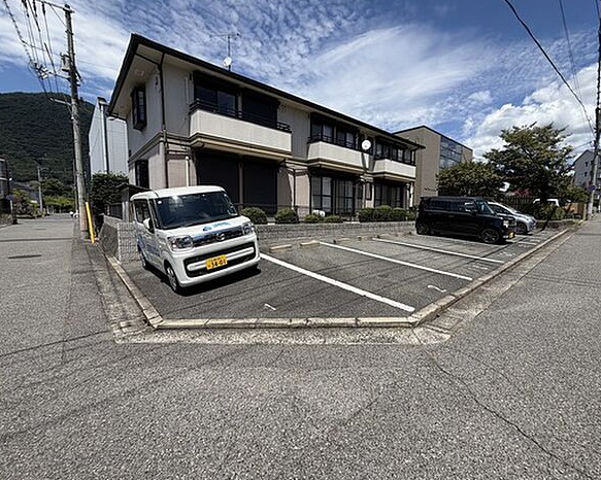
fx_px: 267
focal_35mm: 15
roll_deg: -1.1
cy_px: 236
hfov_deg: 96.6
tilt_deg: -4.4
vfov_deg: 84.0
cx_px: 327
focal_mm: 2.22
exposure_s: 1/1068
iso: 20
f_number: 2.2
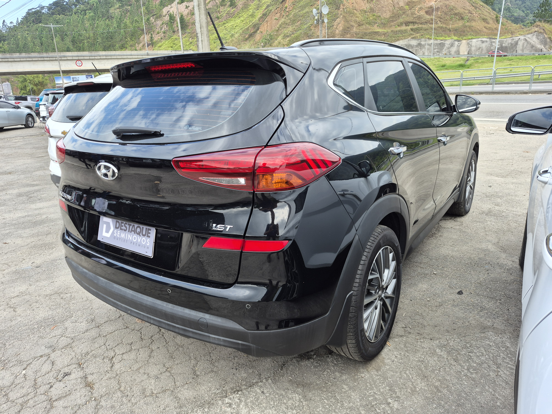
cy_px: 207
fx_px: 367
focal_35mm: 23
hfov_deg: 73.9
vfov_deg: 58.9
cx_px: 276
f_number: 1.8
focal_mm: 5.4
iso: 25
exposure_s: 1/293
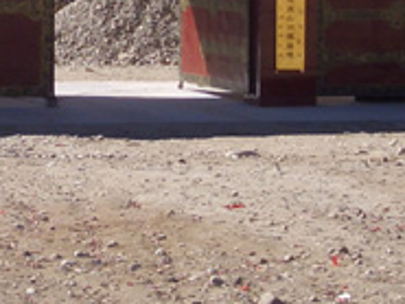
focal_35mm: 177
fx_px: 2072
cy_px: -107
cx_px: 120
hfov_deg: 11.1
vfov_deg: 8.3
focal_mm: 6.8
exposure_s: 1/400
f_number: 4.6
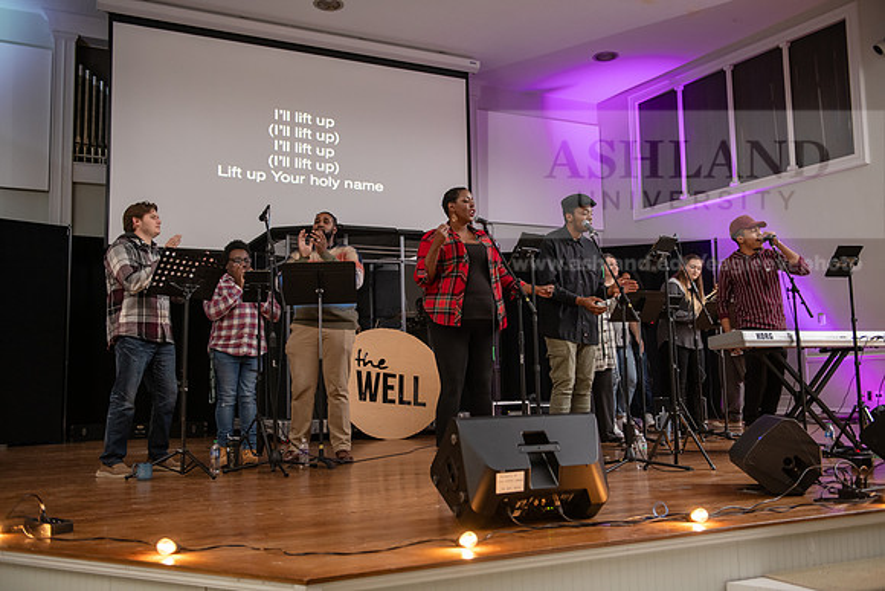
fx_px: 861
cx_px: 442
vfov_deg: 37.9
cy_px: 296
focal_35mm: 35
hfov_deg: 54.4
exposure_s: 1/50
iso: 1250
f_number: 3.2
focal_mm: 35
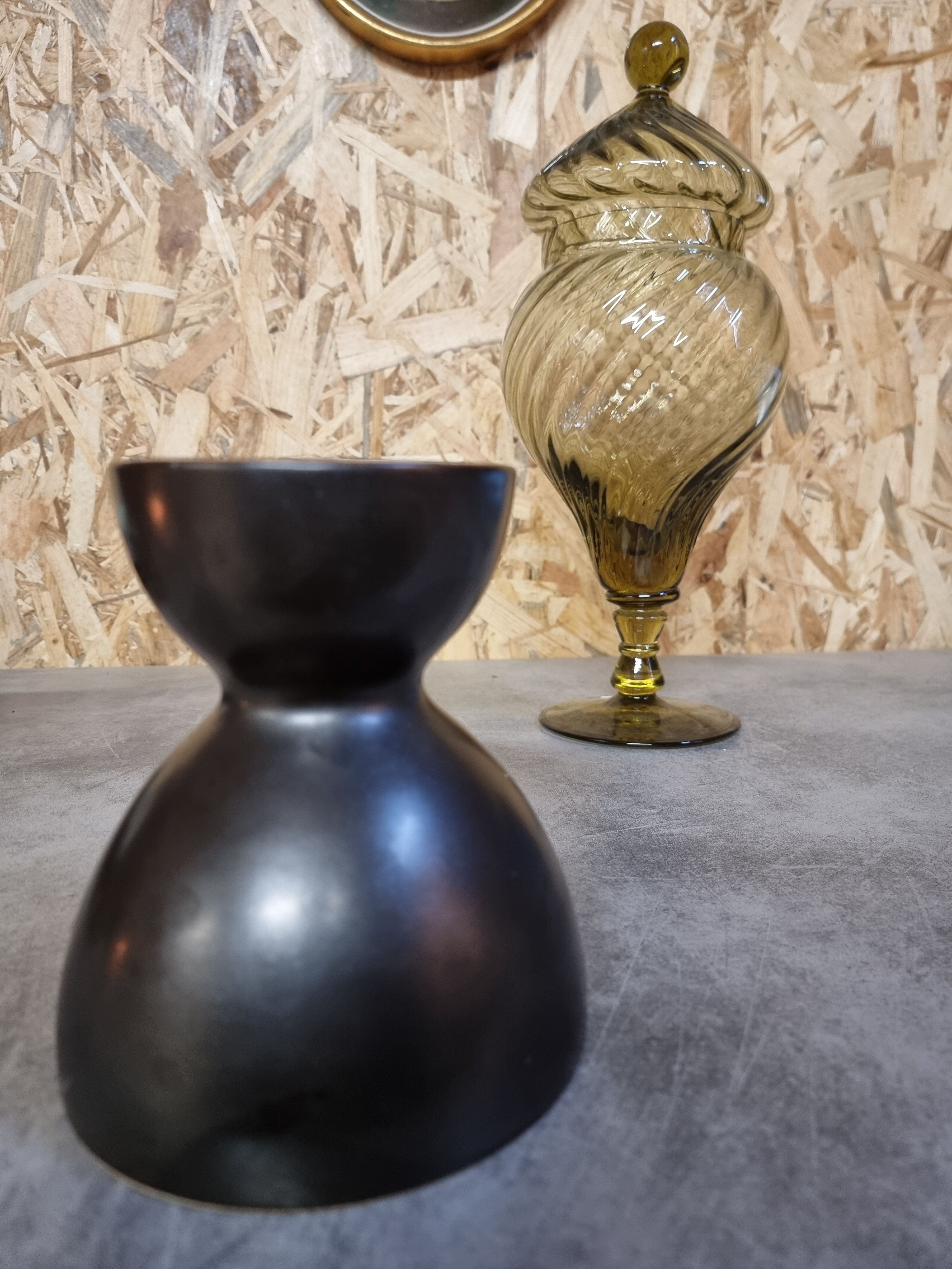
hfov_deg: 56.8
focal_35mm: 24
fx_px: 880
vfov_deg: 71.6
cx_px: 476
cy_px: 634
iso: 320
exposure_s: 1/40
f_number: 1.8
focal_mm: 6.7
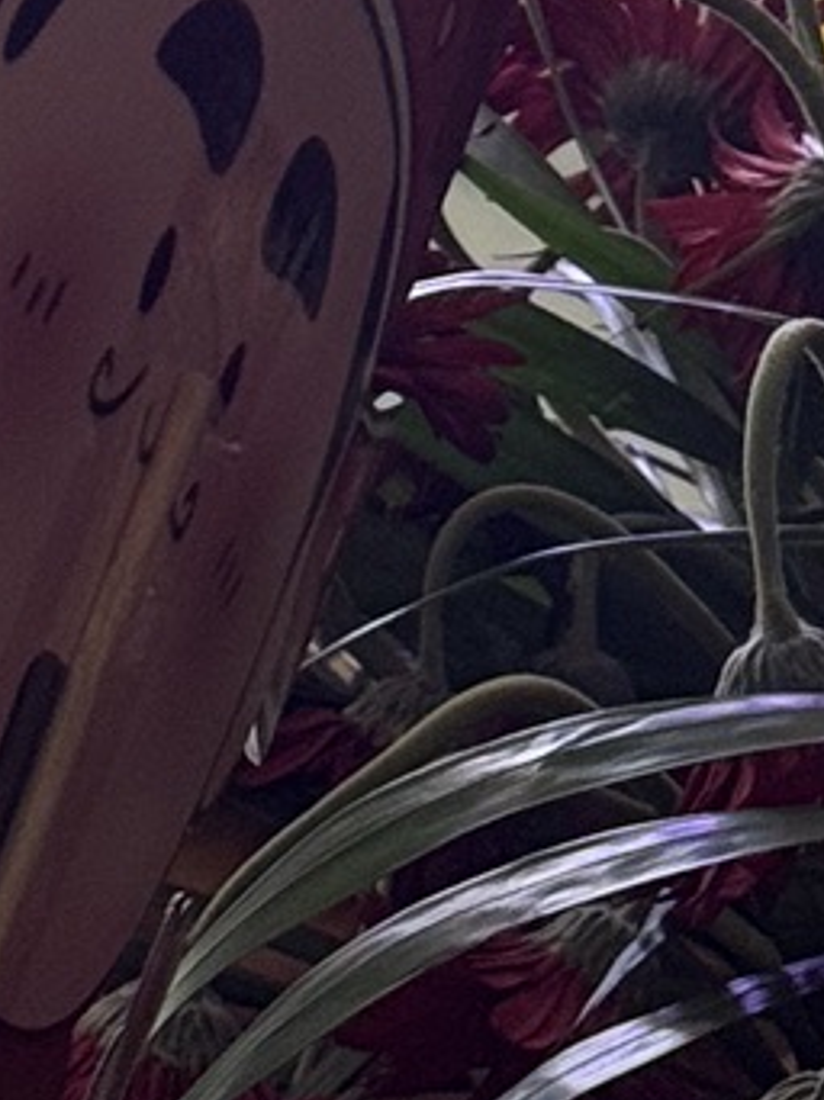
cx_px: 418
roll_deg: -1.2
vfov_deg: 6.7
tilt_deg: +1.6
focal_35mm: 281
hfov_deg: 5.3
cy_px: -1373
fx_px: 8930
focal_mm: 6.76
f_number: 1.78
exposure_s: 1/100
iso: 64
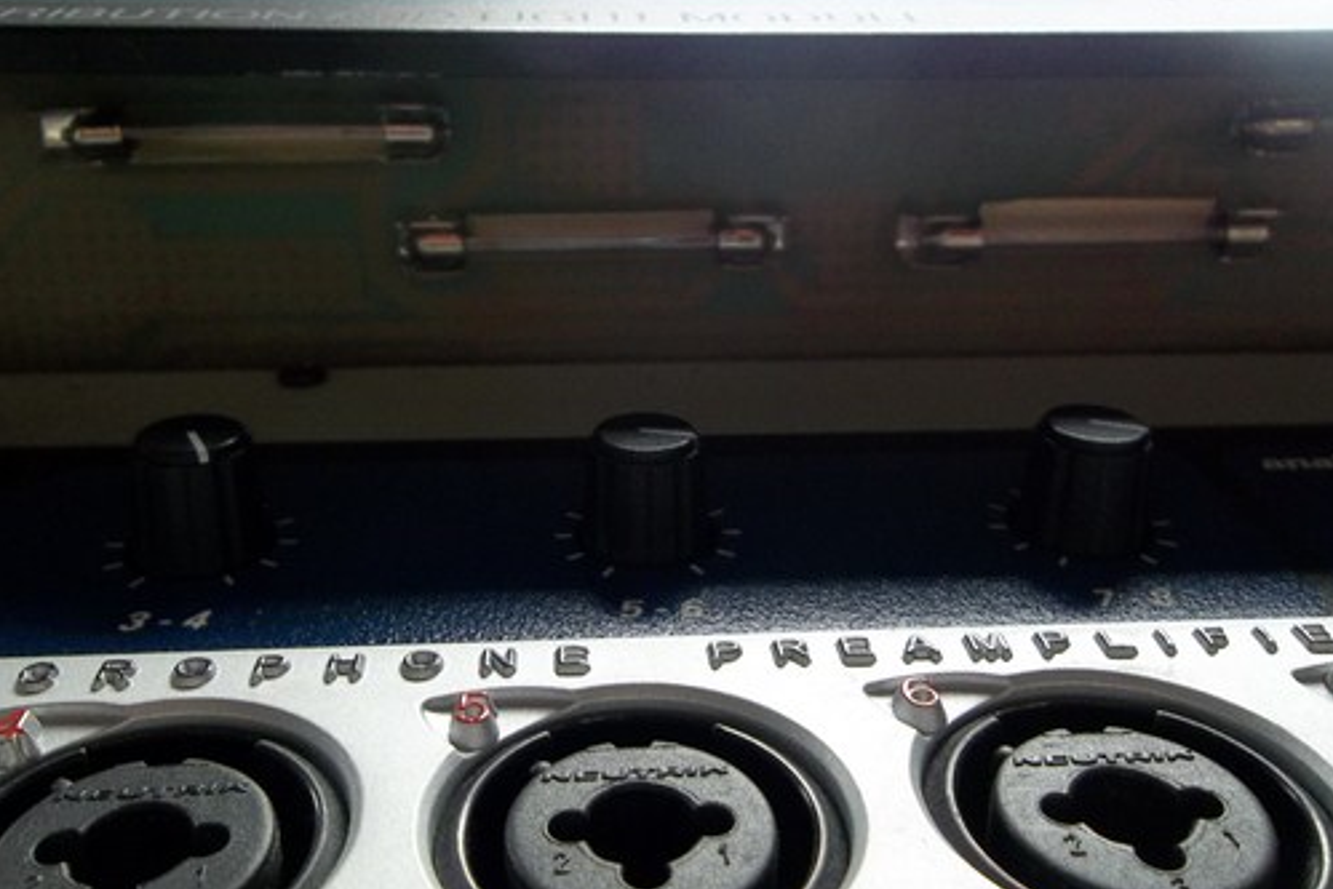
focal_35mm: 36
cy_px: 400
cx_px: 636
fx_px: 1333
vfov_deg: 36.9
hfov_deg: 53.1
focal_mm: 4.9
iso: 160
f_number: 3.5
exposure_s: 1/25
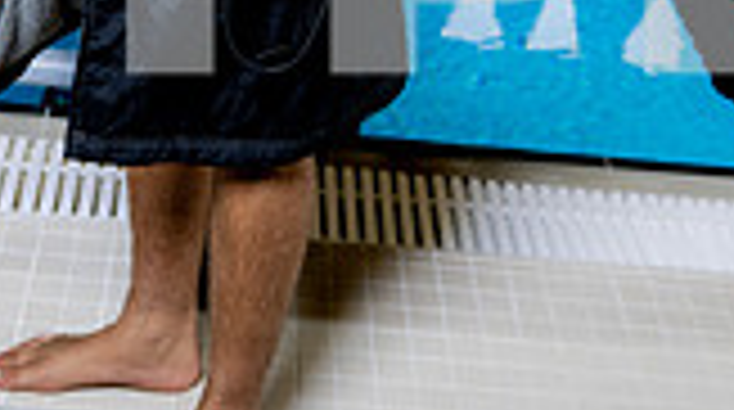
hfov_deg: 24.5
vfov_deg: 12.4
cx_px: 288
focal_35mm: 87
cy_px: -378
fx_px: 1690
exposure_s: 1/250
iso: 320
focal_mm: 30
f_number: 5.6
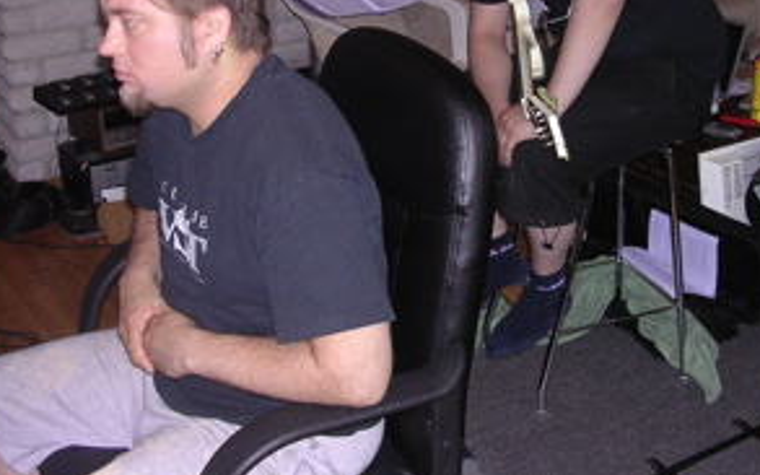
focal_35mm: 55
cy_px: 93
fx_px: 1139
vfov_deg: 23.2
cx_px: 402
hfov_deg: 36.9
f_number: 2.8
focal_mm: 5.8
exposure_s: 1/60.1
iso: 235
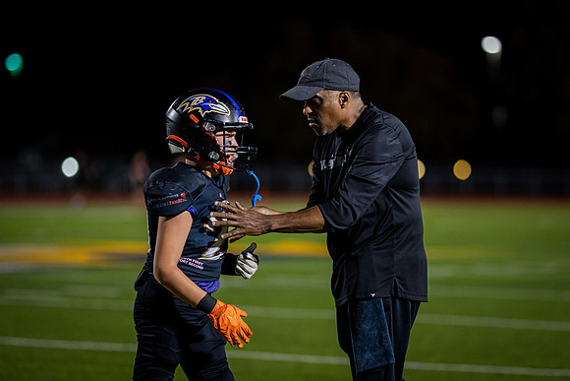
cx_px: 318
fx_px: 3117
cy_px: 191
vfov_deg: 7.0
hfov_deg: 10.4
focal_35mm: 197
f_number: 1.8
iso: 2000
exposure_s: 1/1250
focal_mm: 135
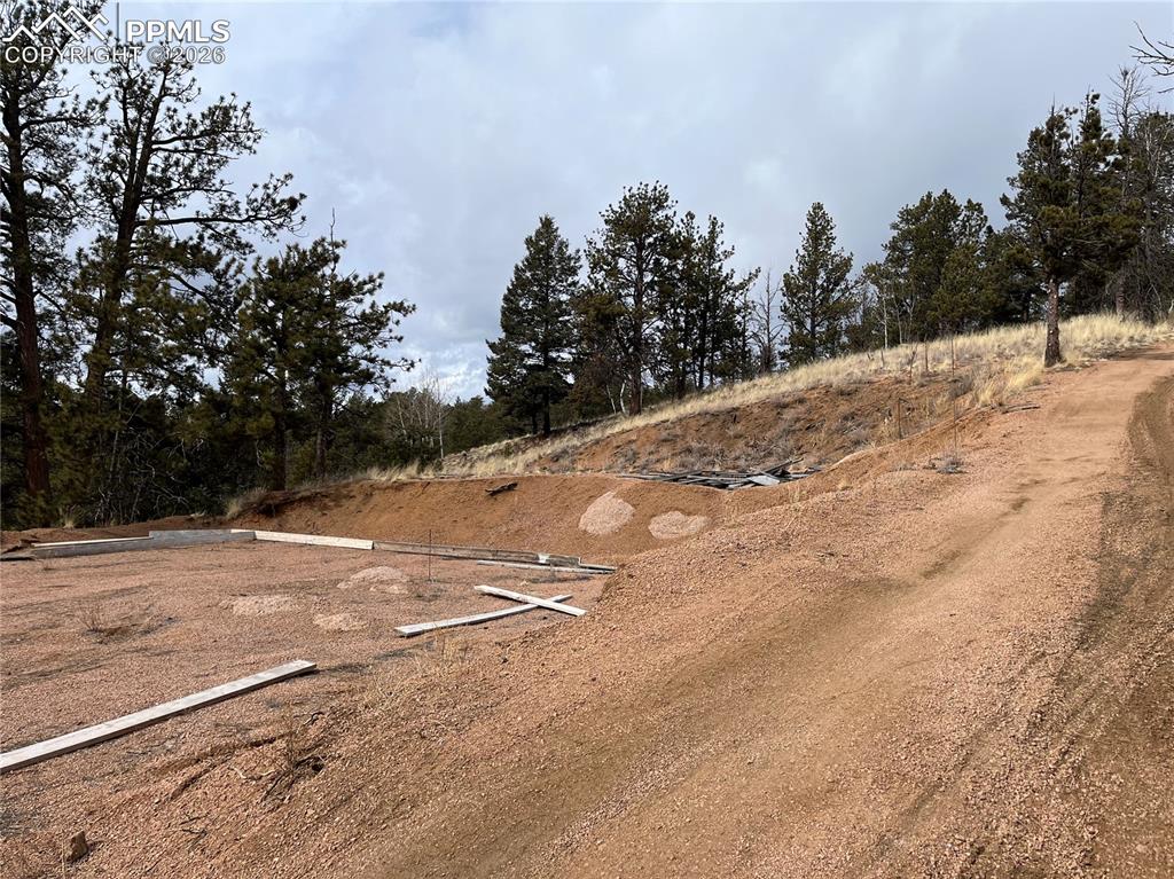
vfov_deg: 53.0
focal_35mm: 26
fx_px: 881
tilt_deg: +1.6
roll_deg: -1.6
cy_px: 440
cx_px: 587
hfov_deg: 67.3
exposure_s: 1/4016
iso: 50
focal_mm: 5.1
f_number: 1.6
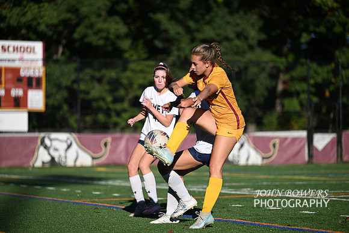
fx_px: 1357
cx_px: 174
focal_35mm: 140
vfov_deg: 9.8
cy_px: 116
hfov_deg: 14.7
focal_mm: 140
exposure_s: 1/4000
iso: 180
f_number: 2.8
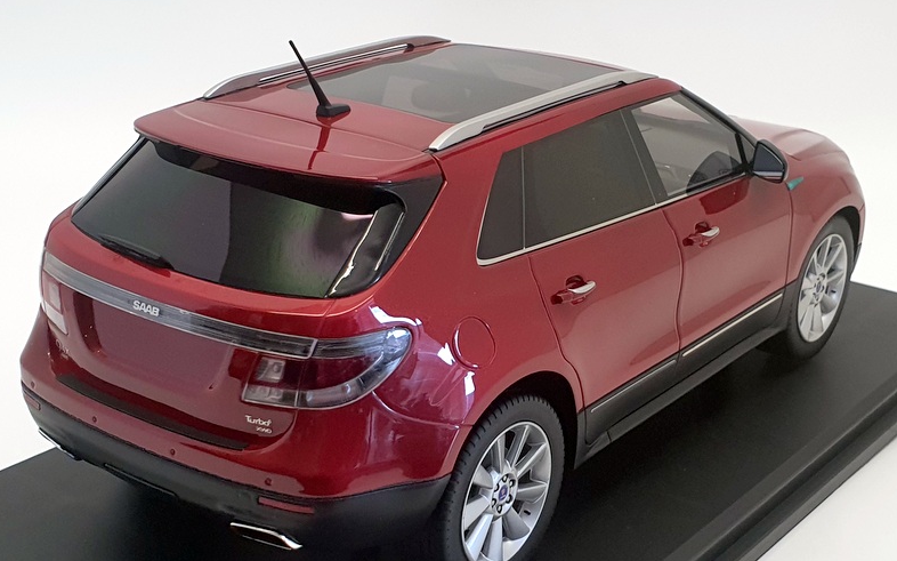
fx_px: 684
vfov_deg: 44.5
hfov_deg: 66.5
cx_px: 445
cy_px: 301
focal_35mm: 28
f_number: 2.4
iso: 125
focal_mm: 4.32
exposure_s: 1/100
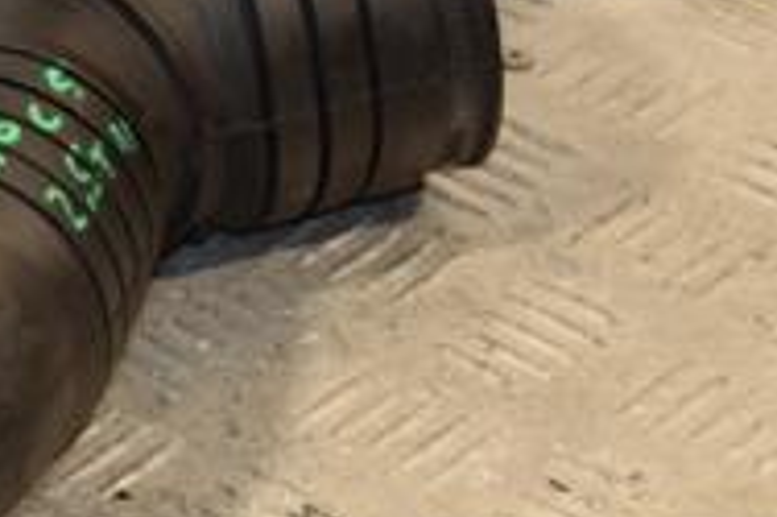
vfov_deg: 5.5
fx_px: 5369
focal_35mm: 249
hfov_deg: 8.2
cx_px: 4
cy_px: 45
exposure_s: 1/200
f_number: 5
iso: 800
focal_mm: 52
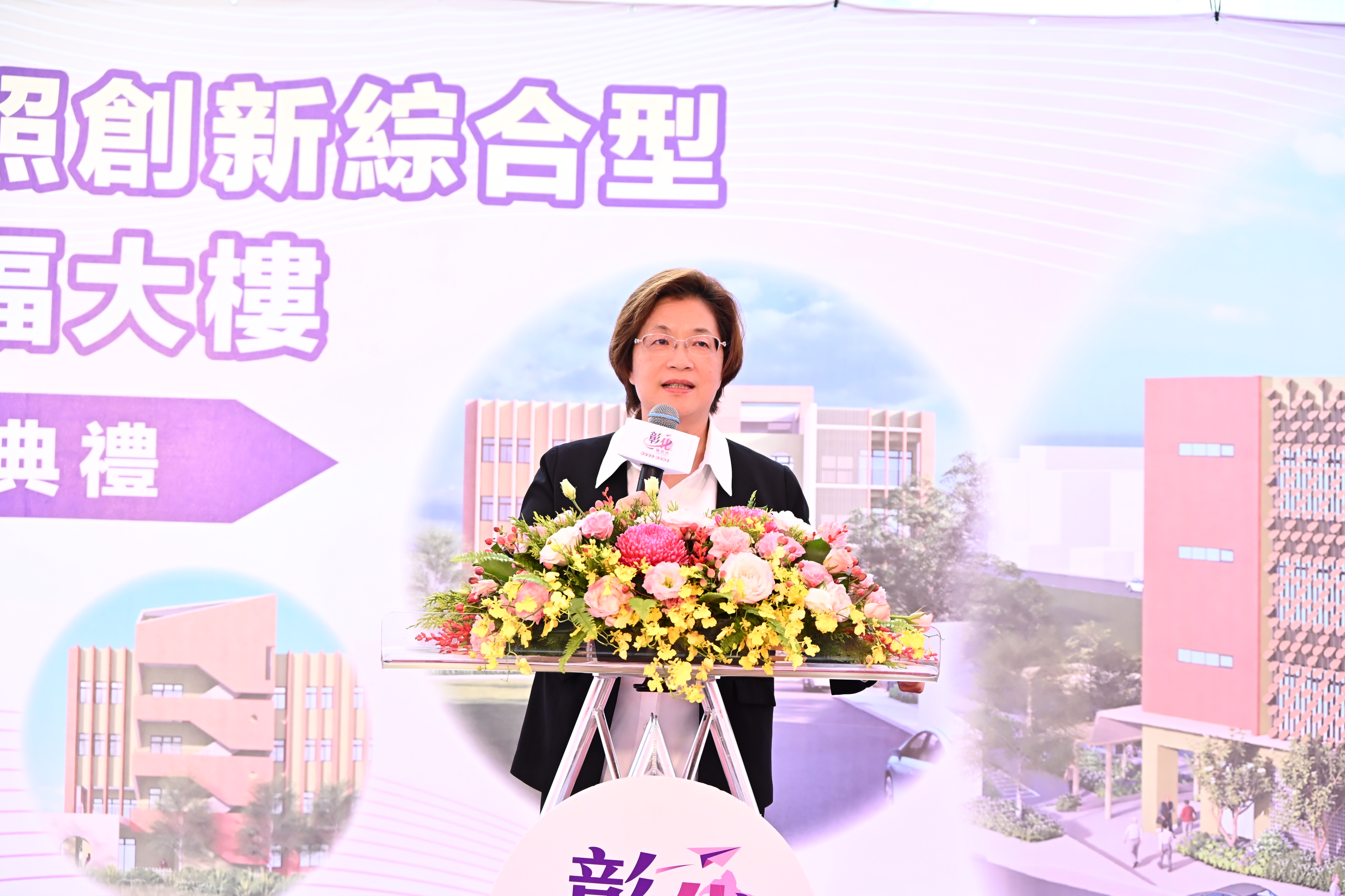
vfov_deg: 15.5
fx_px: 3288
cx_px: 672
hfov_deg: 23.1
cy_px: 448
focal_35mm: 88
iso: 3200
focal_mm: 88
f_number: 6.3
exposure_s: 1/160
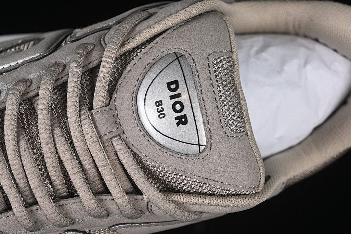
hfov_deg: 27.0
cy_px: 117
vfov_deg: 18.2
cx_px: 176
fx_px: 731
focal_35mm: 75
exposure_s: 1/60
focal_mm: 50
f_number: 6.3
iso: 160
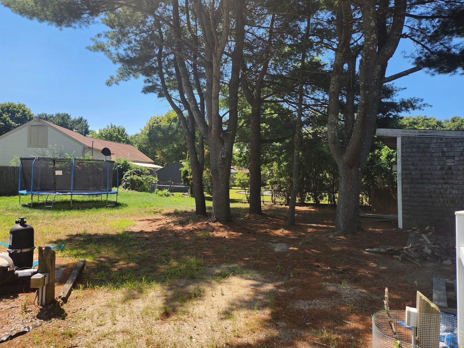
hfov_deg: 73.9
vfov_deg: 58.9
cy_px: 174
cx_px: 232
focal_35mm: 23
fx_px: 308
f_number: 1.8
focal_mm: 5.4
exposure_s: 1/720
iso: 20
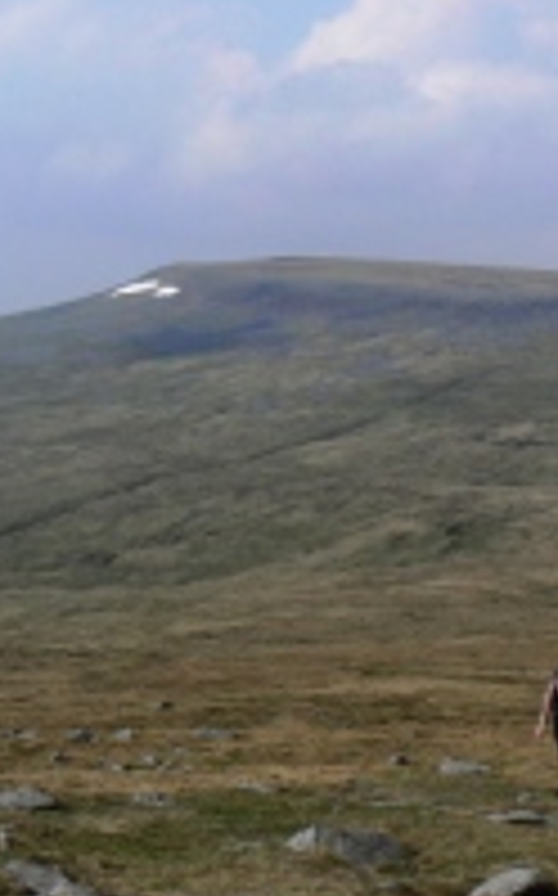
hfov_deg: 15.7
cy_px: 378
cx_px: 220
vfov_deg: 24.9
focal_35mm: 83
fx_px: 2024
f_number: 8
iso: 80
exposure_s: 1/640
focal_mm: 6
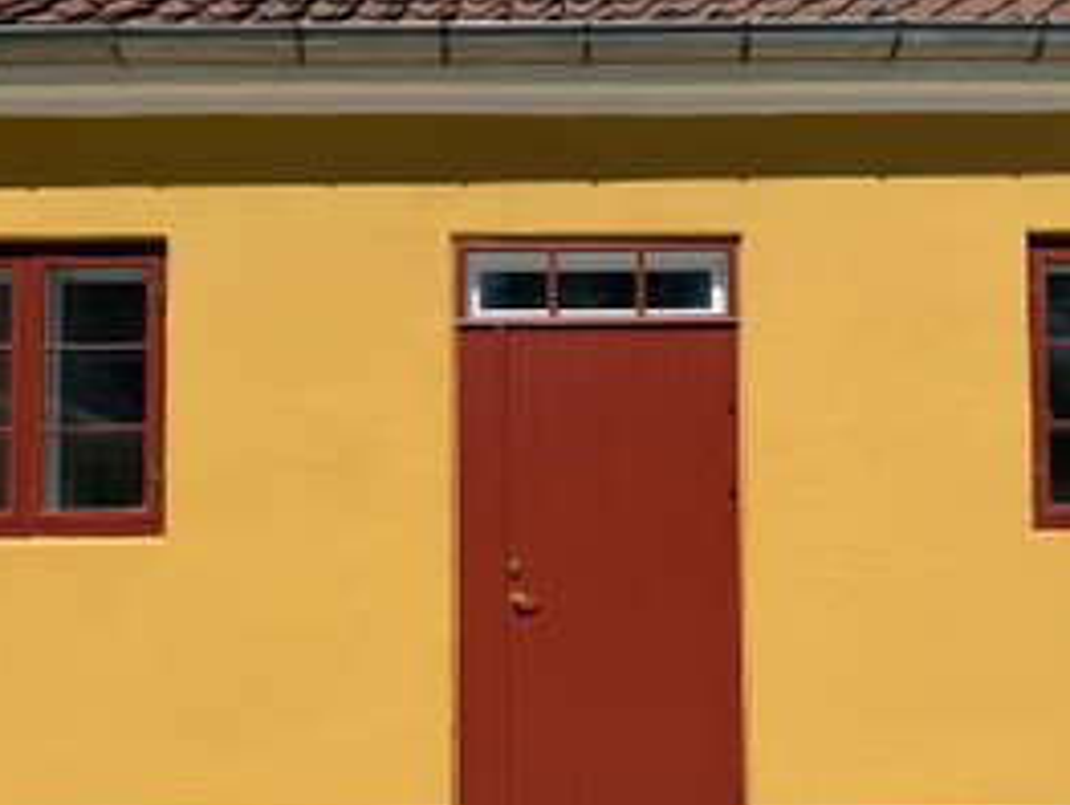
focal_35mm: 34
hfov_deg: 53.8
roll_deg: +1.4
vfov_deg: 41.6
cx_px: 576
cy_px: 496
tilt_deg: +3.4
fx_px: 1052
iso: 80
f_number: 1.78
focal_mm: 6.76
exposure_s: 1/7353
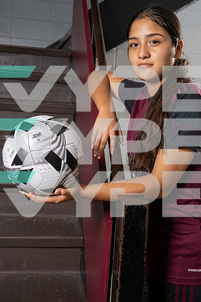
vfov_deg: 33.9
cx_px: 103
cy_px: 142
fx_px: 495
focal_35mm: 59
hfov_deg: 23.0
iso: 400
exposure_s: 1/250
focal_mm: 53
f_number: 7.1
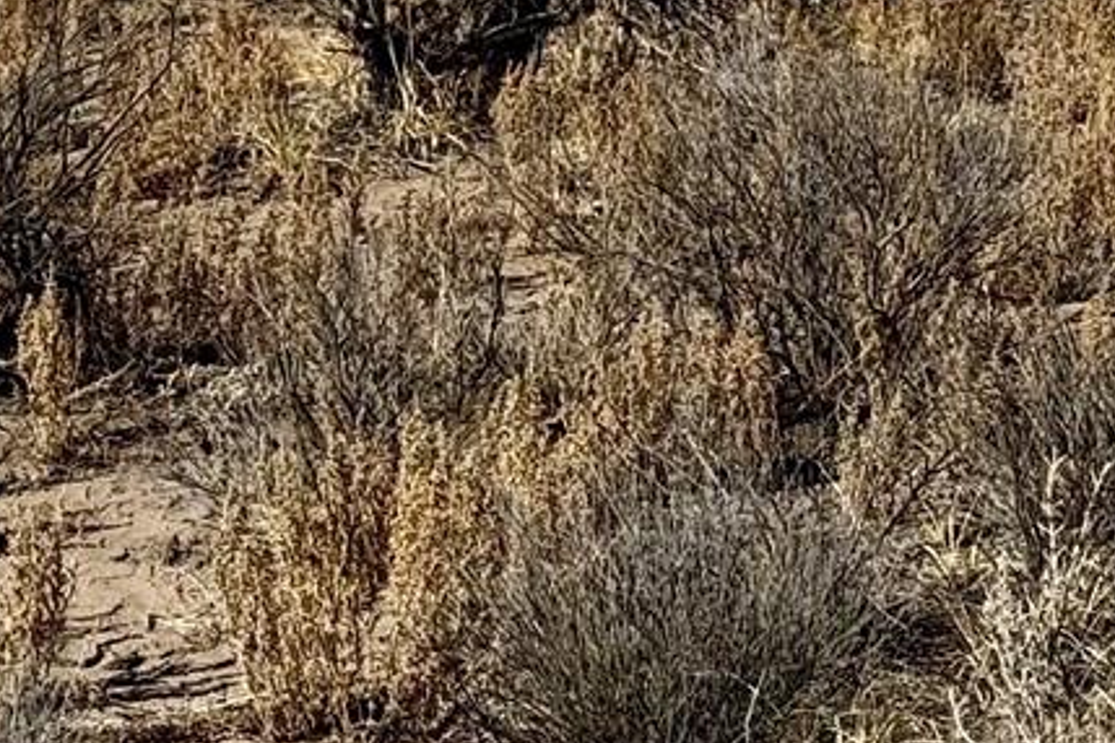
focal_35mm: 186
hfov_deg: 11.0
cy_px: -553
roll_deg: +0.6
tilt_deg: -4.0
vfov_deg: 7.2
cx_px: 255
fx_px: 5760
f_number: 1.78
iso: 80
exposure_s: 1/7937
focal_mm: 6.76
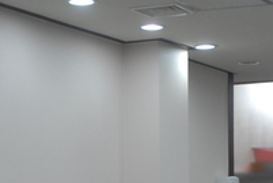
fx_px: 950
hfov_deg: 16.3
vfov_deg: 10.5
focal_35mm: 125
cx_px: 175
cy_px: 314
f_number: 2.8
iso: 400
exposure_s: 1/80
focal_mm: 24
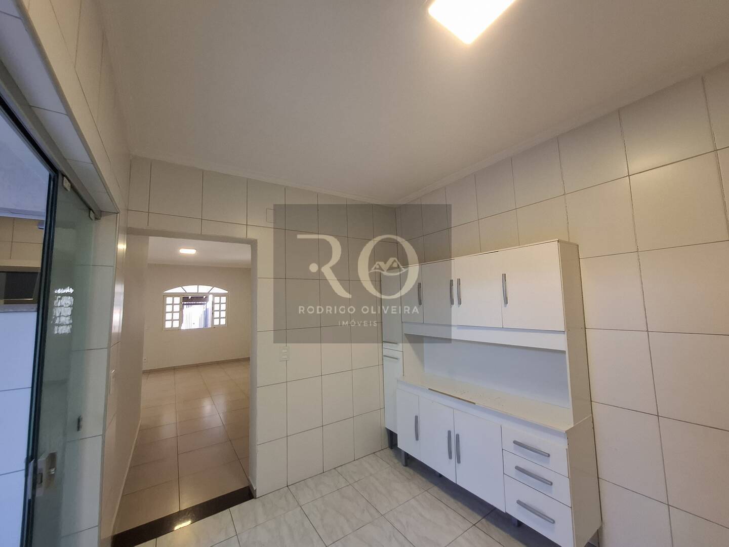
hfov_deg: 106.2
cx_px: 364
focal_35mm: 13
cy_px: 274
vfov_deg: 89.9
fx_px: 274
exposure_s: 1/40
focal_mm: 1.74
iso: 160
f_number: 2.2
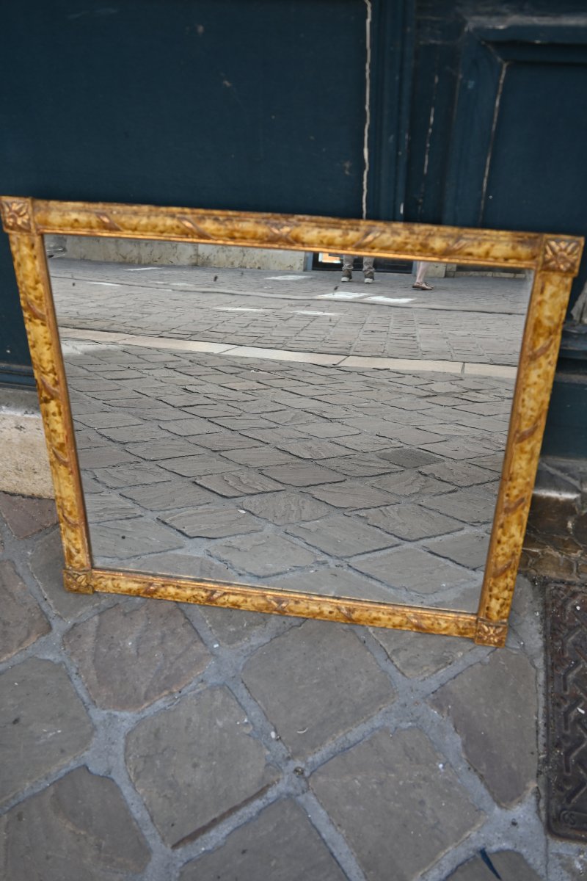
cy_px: 440
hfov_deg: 40.0
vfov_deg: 57.2
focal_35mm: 33
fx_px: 807
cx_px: 294
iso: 200
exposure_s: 1/250
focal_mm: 22
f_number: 5
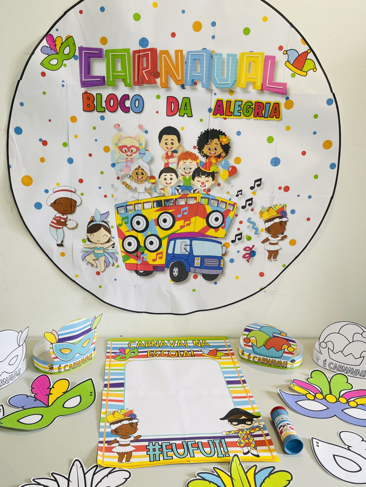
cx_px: 165
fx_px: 423
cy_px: 253
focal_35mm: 30
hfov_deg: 46.7
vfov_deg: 59.9
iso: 80
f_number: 1.6
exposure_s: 1/60
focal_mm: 5.1
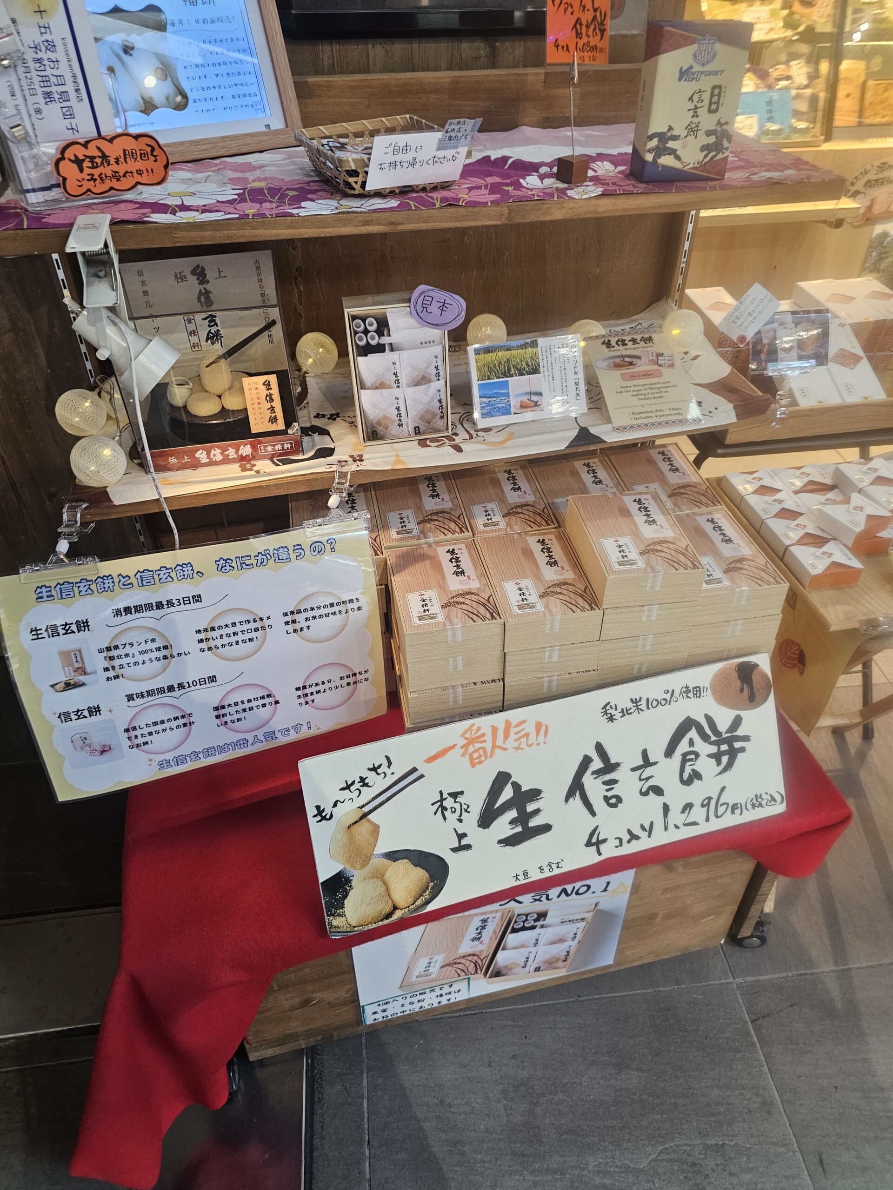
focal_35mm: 23
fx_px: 791
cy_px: 595
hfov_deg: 58.9
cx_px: 446
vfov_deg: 73.9
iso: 200
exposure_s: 1/100
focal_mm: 6.3
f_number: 1.7
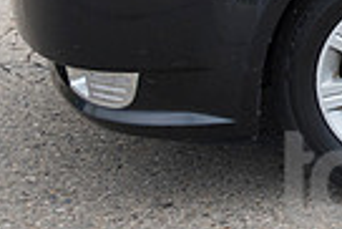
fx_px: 1217
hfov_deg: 13.4
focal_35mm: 128
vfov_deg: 10.3
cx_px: 719
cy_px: -132
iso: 1250
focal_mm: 30
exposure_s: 1/800
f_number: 7.1
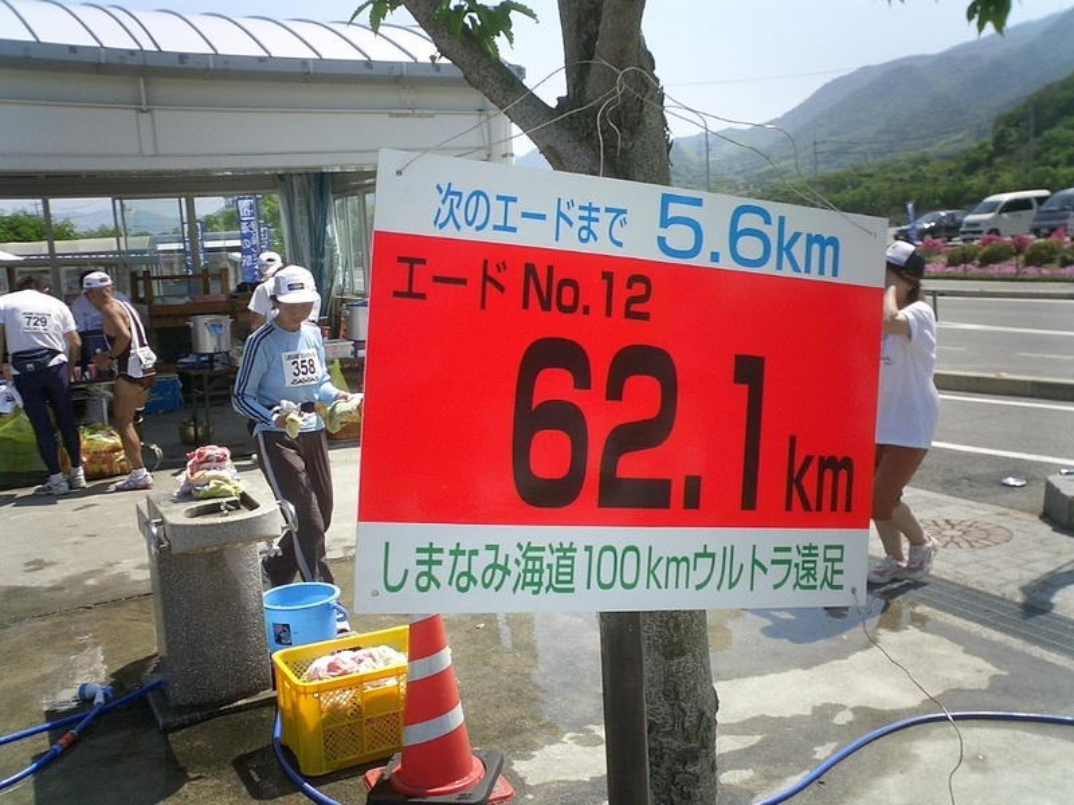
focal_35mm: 37
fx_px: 1148
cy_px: 402
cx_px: 537
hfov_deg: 50.1
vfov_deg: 38.7
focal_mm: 5.6
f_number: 3.5
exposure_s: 1/800
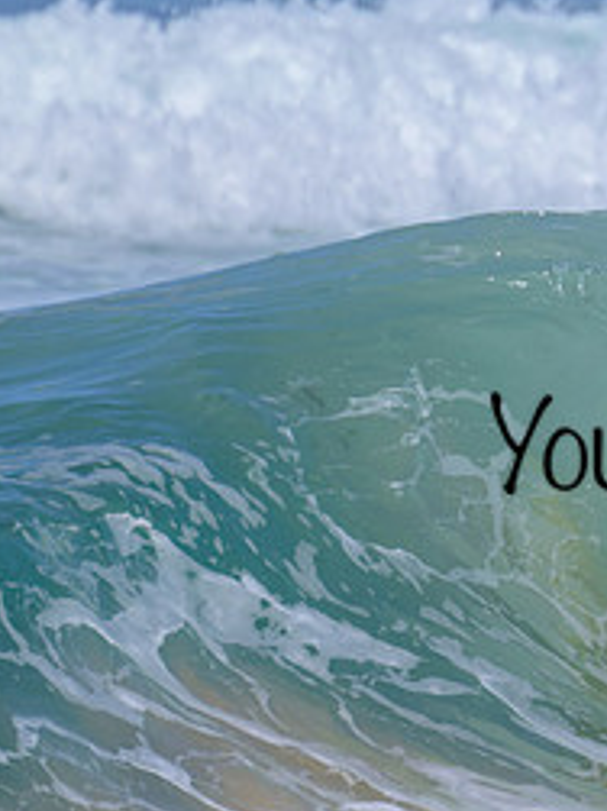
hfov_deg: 0.8
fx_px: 41652
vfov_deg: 1.1
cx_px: 823
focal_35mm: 1780
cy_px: 415
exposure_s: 1/2000
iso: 720
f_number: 11
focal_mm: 800
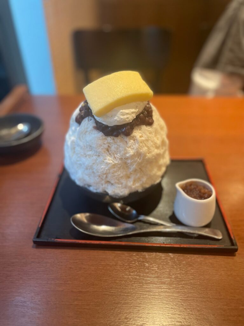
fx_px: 244
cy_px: 163
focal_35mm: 26
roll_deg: +2.5
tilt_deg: -37.8
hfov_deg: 53.1
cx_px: 122
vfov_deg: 67.3
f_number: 1.6
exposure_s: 1/50
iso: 200
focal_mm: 4.2
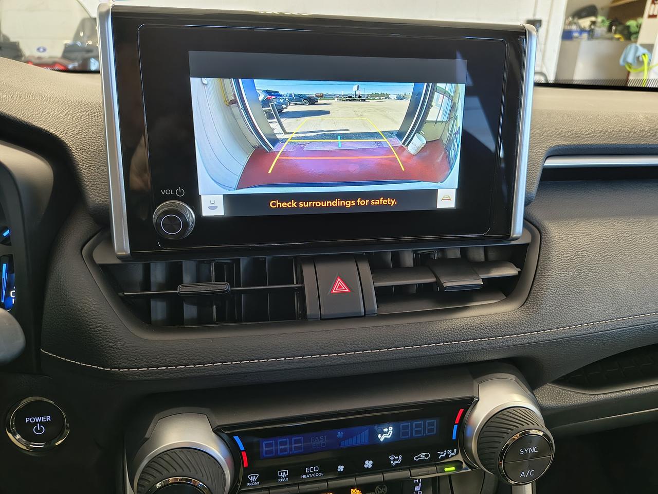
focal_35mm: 24
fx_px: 456
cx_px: 329
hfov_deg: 71.6
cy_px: 247
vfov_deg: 56.8
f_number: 1.8
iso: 805
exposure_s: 1/60
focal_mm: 5.56
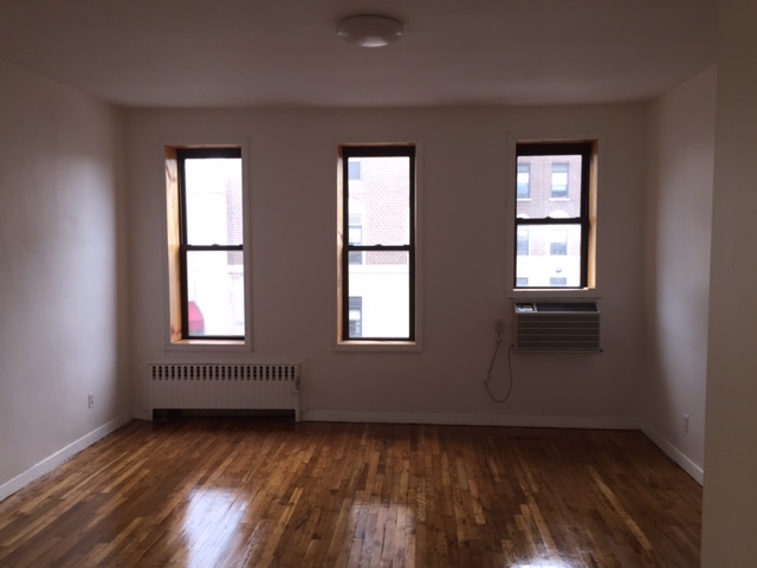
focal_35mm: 29
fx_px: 634
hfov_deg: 61.7
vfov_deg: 48.2
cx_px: 378
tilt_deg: -4.4
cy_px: 284
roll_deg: +0.0
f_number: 2.2
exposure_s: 1/60
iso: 40
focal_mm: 4.15
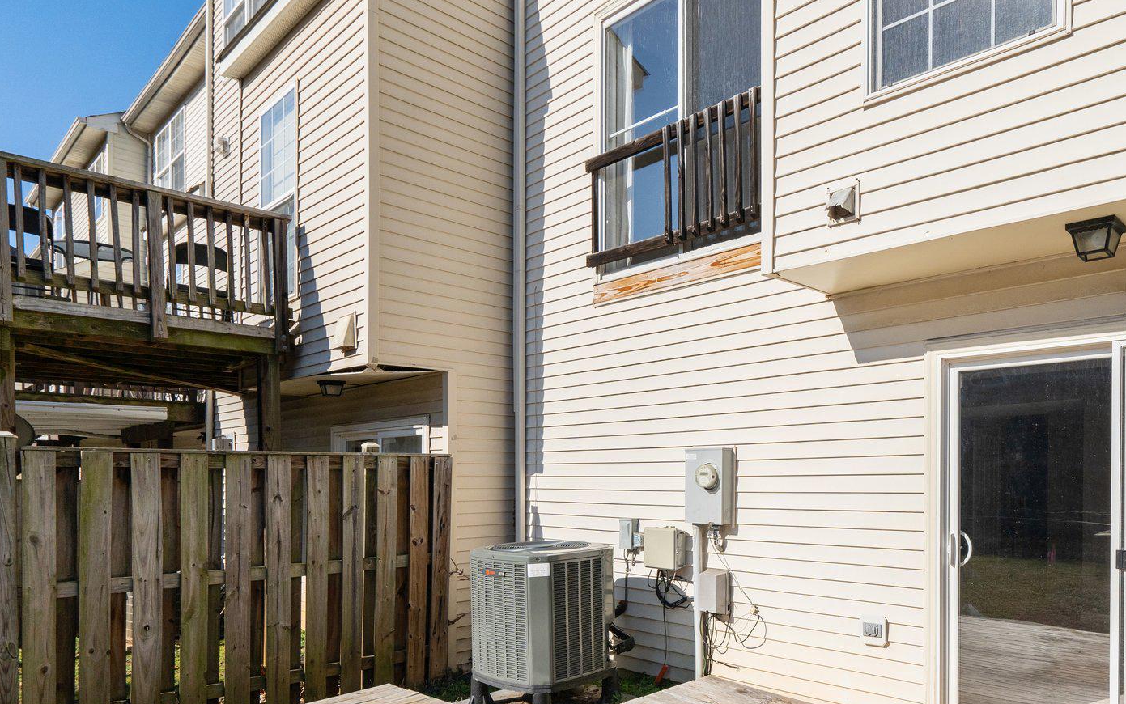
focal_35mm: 24
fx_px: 737
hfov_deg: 72.6
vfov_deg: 50.1
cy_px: 473
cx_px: 747
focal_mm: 16
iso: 400
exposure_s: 1/3200
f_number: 8
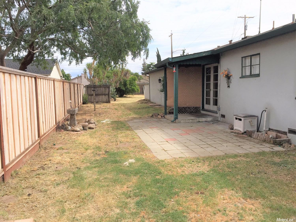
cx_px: 148
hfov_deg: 61.7
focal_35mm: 29
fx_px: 248
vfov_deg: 48.2
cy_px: 111
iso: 32
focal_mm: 4.15
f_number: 2.2
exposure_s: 1/2639
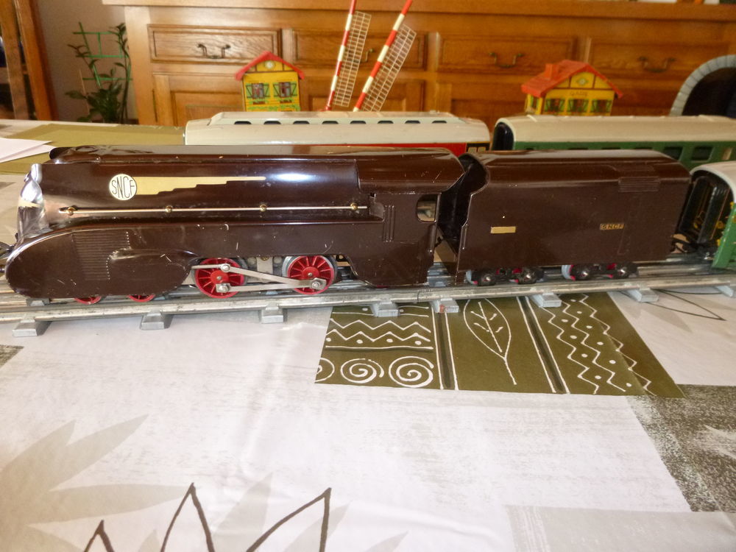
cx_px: 368
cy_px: 276
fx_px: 532
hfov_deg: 69.4
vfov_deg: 54.9
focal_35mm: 25
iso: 400
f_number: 3.1
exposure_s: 1/60
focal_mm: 4.5
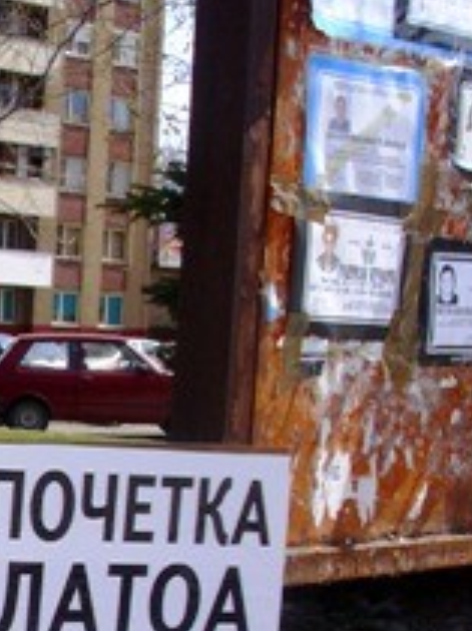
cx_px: -110
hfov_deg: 17.3
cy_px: 535
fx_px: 1476
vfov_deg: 23.7
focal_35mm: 81
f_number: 4.3
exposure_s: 1/430
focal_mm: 6.2
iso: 50
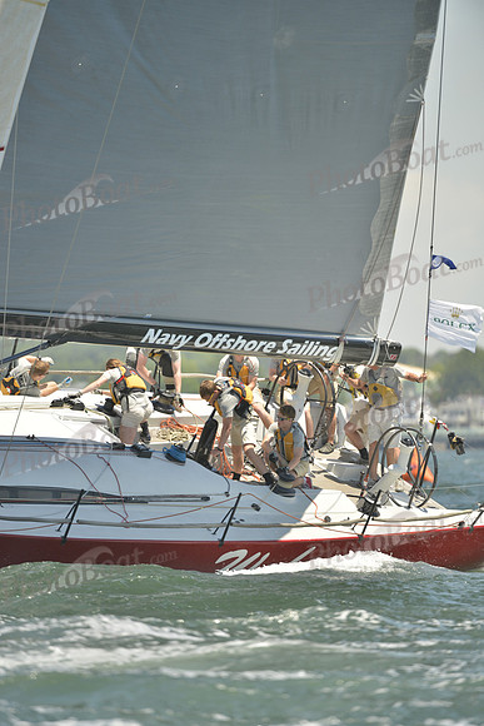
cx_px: 242
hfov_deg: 3.4
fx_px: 8061
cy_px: 363
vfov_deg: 5.2
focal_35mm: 400
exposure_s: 1/800
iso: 200
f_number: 4
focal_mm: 400
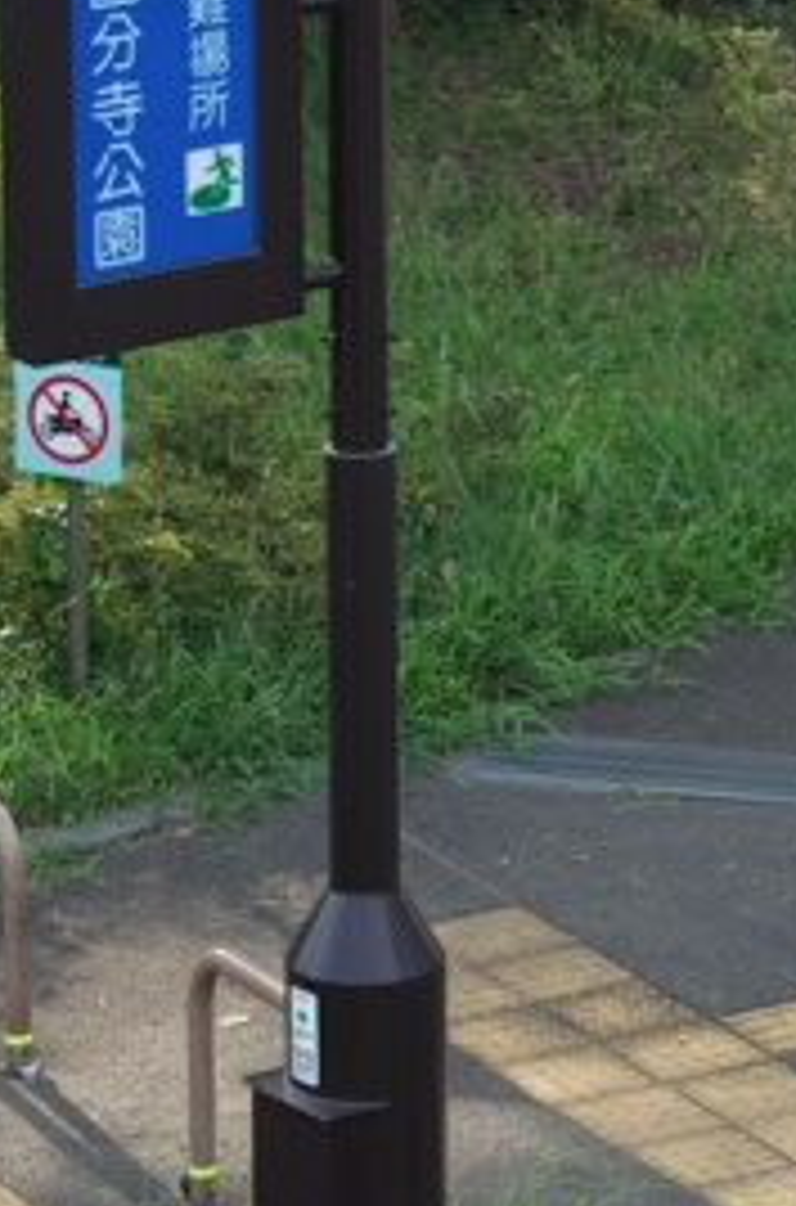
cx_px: 360
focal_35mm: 278
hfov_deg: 4.9
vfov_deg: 7.4
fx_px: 9280
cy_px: 576
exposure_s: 1/500
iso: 400
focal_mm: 62
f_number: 5.6
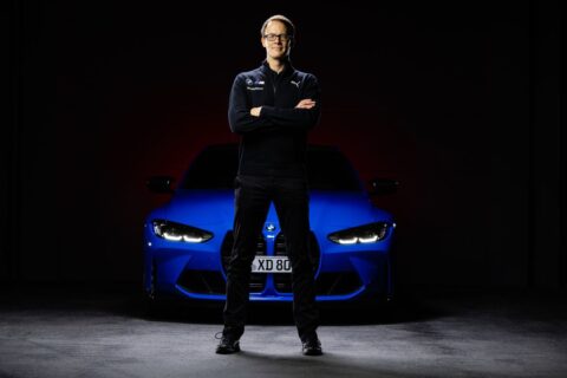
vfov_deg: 15.2
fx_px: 1417
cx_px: 284
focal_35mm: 90
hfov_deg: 22.6
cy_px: 189
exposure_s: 1/100
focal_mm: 90
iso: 800
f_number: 6.3
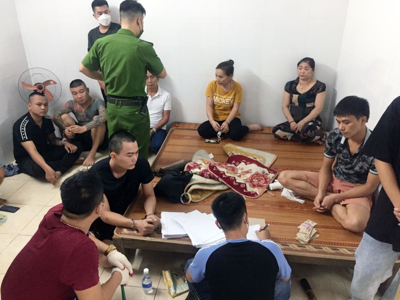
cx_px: 200
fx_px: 335
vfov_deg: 48.2
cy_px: 150
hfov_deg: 61.7
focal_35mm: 29
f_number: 2.2
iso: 250
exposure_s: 1/33
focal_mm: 4.15
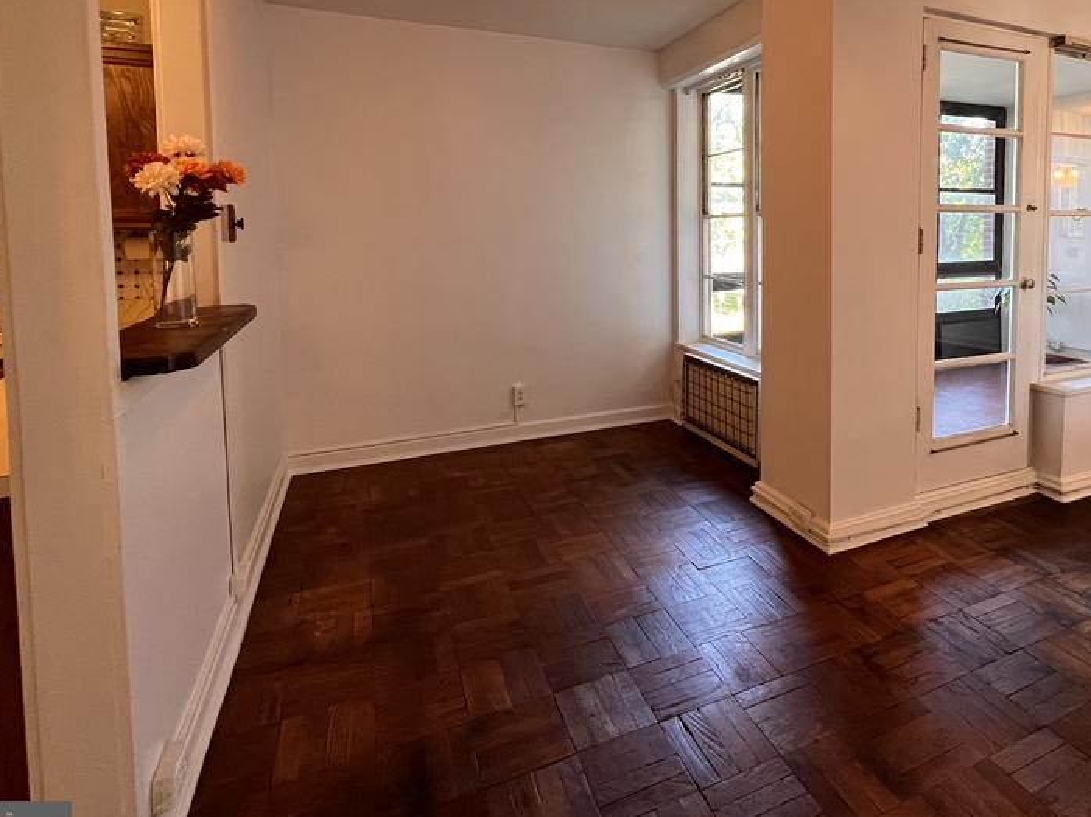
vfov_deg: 66.6
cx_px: 674
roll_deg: +0.2
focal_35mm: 19
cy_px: 268
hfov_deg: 83.3
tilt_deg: -2.8
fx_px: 599
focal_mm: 1.57
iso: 320
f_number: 1.8
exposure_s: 1/60
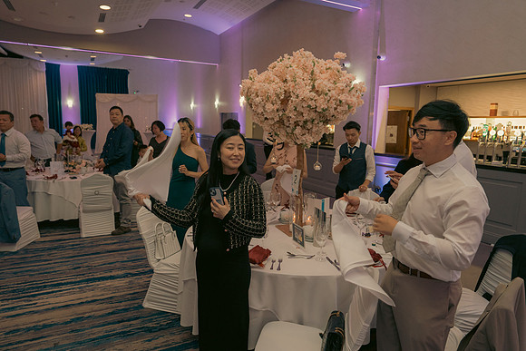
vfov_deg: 53.2
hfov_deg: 73.7
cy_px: 176
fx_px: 351
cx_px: 263
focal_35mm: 24
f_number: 3.5
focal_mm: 24
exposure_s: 1/160
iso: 2500
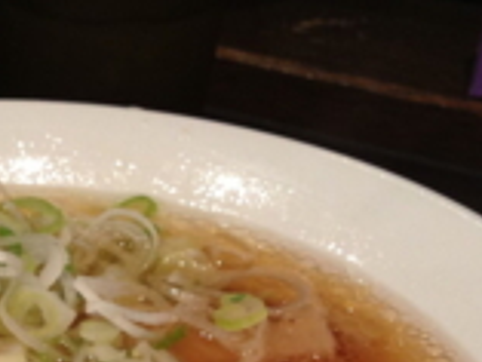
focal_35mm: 105
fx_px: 1463
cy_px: 486
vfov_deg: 13.5
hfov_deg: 17.8
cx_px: -89
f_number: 2.4
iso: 100
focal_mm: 4.13
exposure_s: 1/20
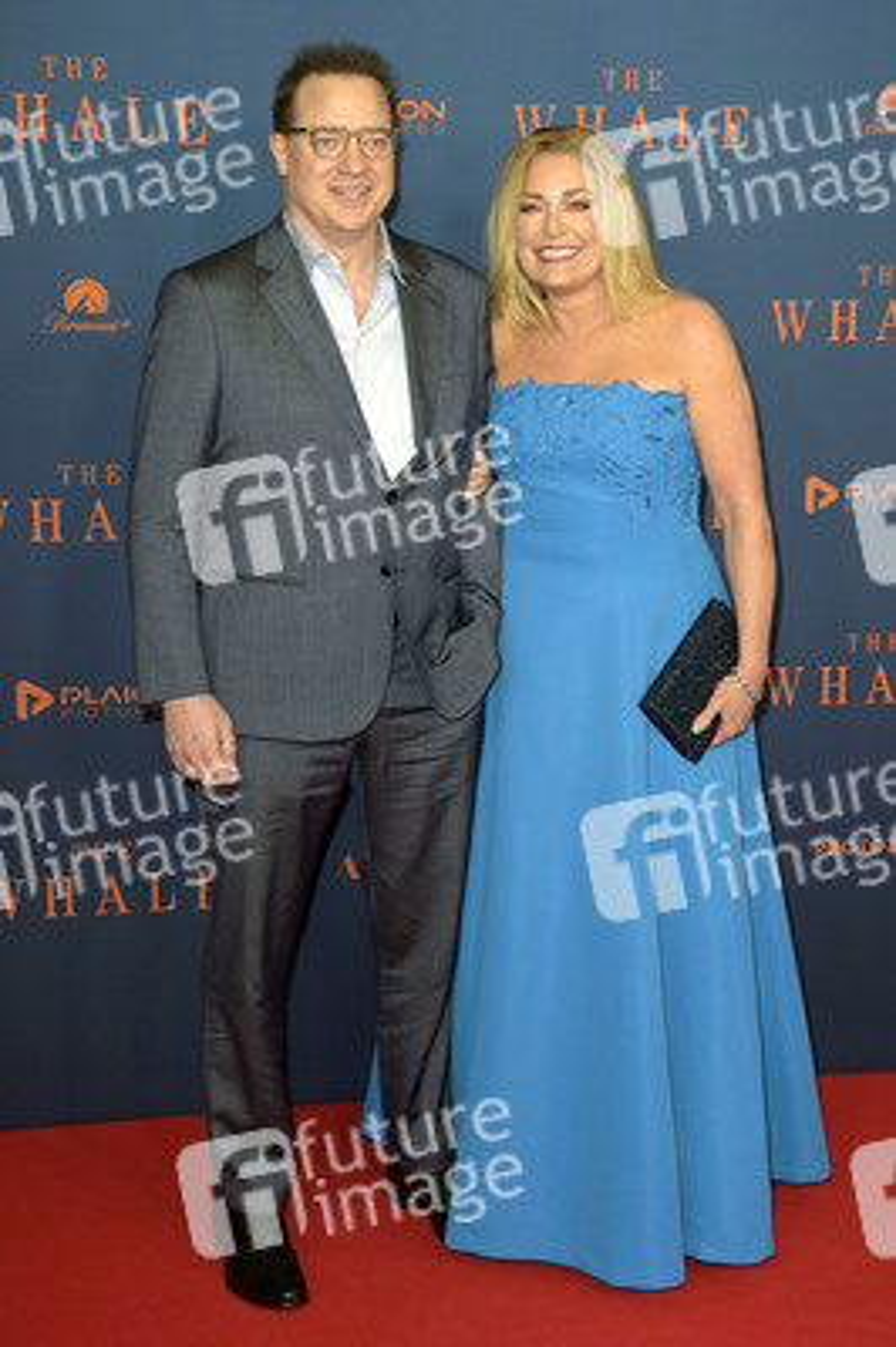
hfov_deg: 25.9
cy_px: 674
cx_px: 448
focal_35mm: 52
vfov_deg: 38.2
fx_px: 1945
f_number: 6.3
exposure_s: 1/250
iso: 640
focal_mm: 52
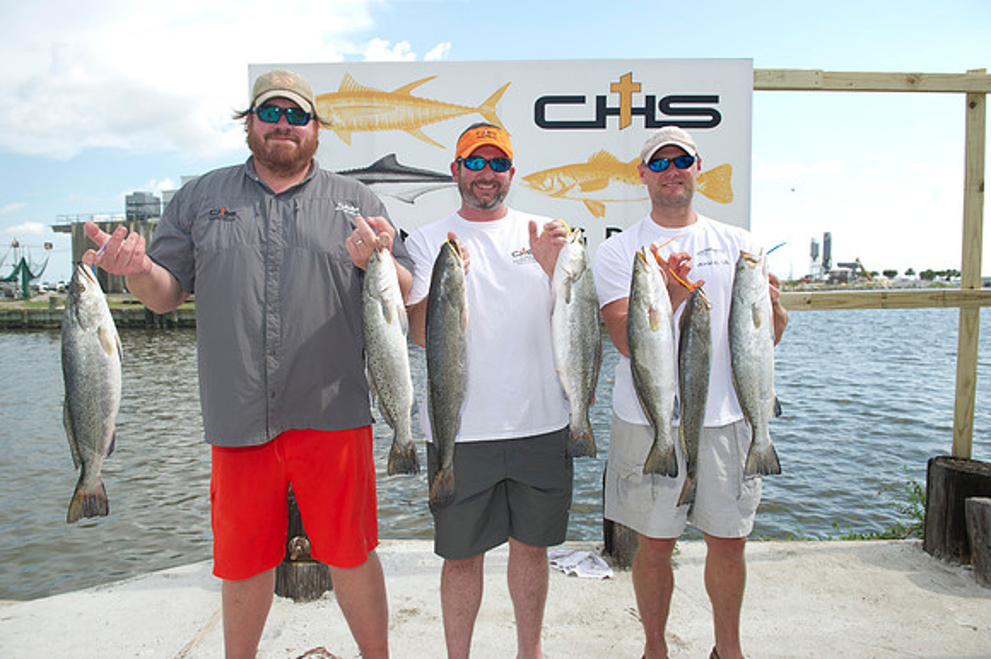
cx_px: 496
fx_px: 715
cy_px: 330
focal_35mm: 26
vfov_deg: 49.5
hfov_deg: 69.4
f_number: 7.1
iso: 125
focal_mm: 26
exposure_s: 1/250
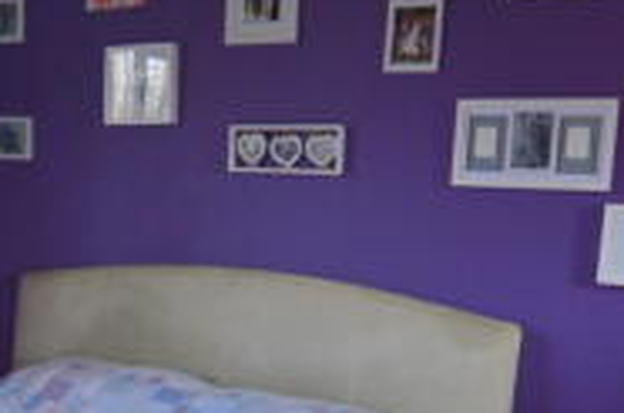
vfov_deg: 24.8
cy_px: 349
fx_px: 916
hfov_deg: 35.3
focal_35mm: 53
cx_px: 54
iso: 400
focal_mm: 10
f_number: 5.6
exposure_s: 1/125
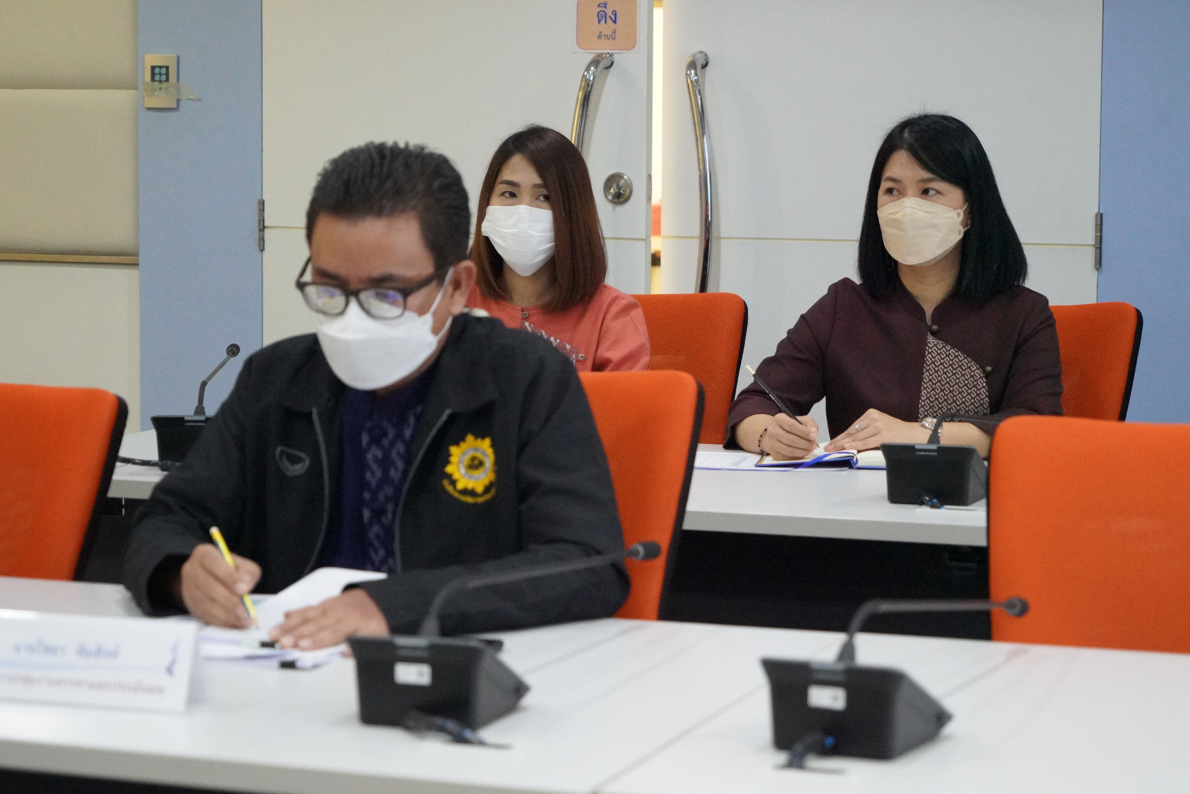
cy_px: 397
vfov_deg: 14.6
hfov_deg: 21.7
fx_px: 3108
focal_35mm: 94
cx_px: 595
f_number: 5.6
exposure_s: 1/320
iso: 20000
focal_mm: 94
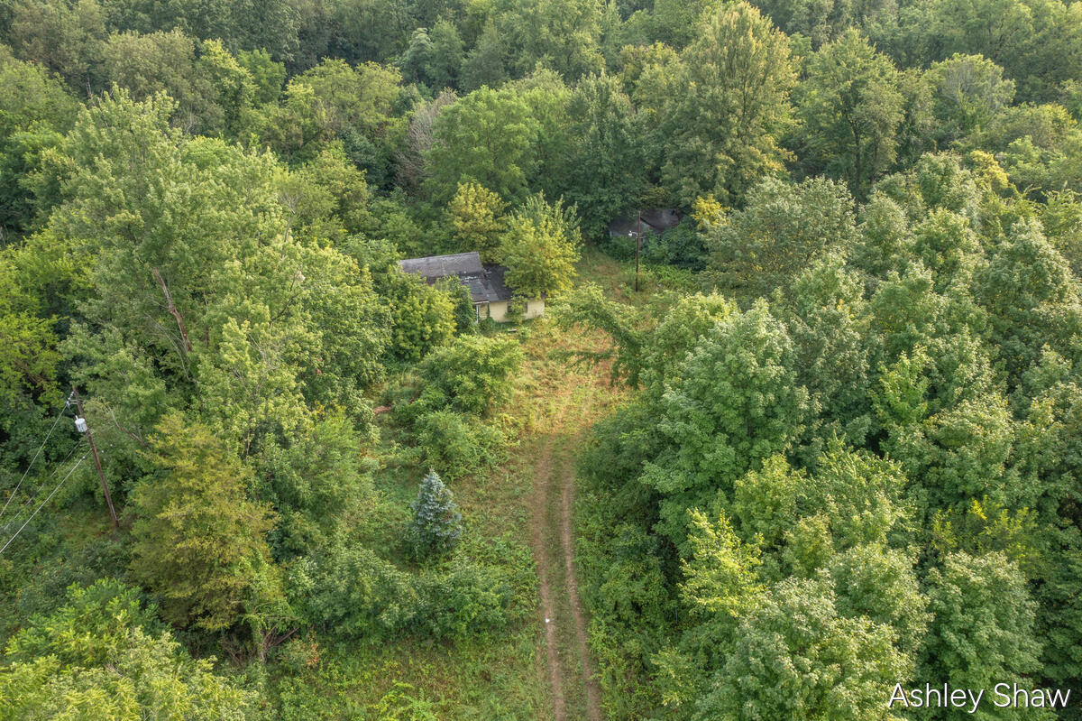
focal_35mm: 28
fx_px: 841
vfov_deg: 46.4
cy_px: 360
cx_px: 541
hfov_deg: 65.5
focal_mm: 10.26
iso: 100
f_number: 9
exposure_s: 1/40
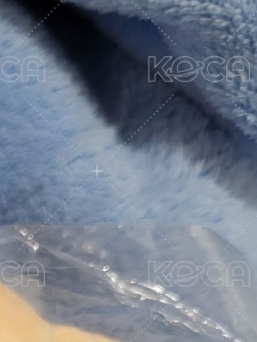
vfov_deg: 20.3
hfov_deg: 16.5
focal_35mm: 83
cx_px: -108
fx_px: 821
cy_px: 512
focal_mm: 5.4
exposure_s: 1/40
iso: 320
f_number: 1.8
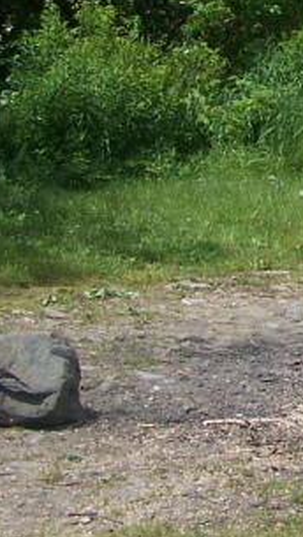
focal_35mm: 139
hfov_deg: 8.2
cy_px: -18
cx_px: 687
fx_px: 1982
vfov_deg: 15.1
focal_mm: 6.3
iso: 80
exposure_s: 1/640
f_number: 4
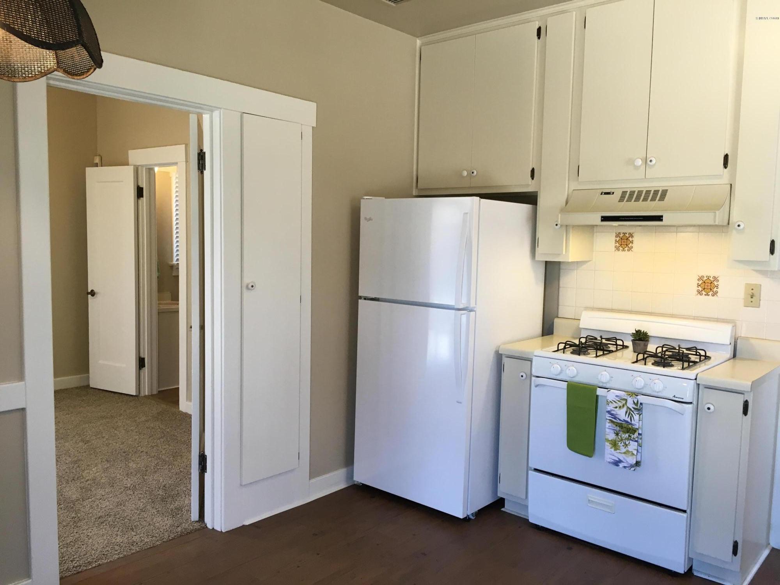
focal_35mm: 29
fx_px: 653
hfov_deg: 61.7
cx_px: 390
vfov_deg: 48.2
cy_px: 292
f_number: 2.2
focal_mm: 4.15
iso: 32
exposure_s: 1/30
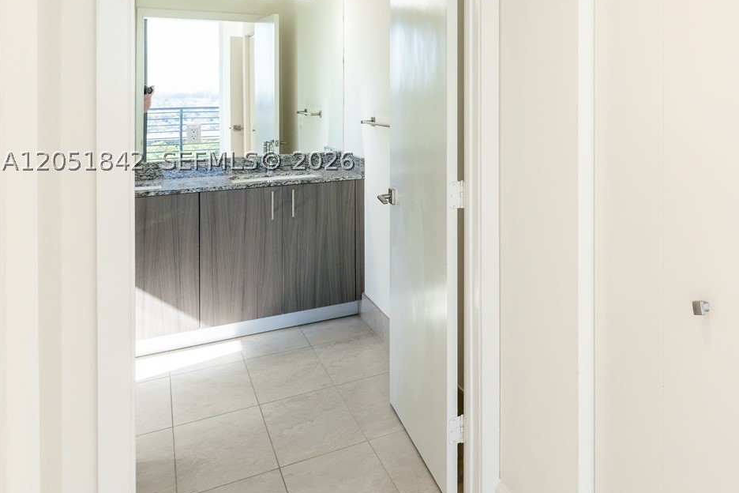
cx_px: 664
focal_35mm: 30
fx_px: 625
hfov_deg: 53.6
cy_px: 159
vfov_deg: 42.4
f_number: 7.1
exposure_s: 1/400
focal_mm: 11.2
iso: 320
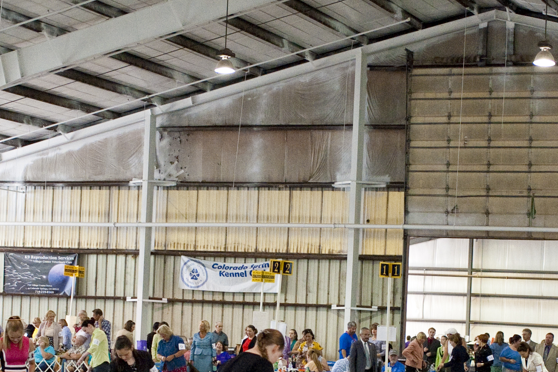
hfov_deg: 20.0
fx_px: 1580
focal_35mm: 102
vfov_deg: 13.3
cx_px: 296
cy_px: 344
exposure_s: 1/250
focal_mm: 35
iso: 1250
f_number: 3.2
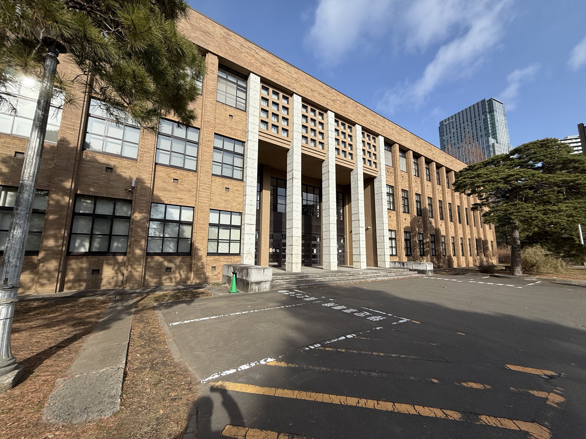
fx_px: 237
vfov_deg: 85.7
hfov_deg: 102.1
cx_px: 293
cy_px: 220
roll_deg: -0.3
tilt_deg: +7.5
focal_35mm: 14
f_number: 2.2
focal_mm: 2.22
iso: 50
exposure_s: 1/2410
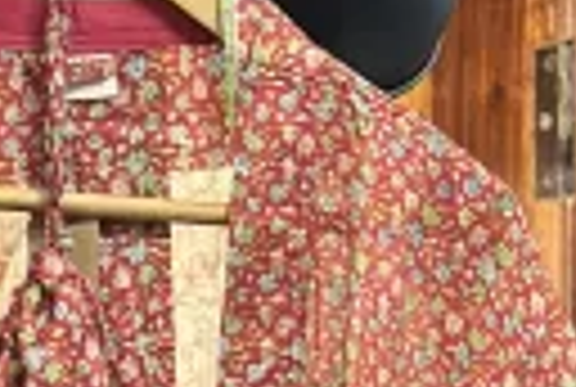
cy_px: 1300
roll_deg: -0.1
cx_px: 425
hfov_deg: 7.5
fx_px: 4362
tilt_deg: -12.0
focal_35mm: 272
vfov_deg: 4.8
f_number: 1.78
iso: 320
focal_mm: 6.86
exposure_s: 1/60
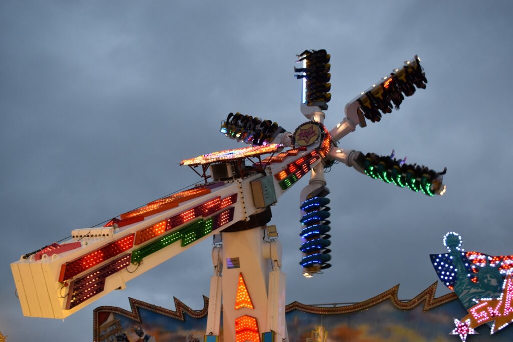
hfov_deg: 53.1
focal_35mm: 36
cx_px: 256
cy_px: 171
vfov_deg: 36.9
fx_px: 513
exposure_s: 1/100
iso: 400
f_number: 5
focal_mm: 24
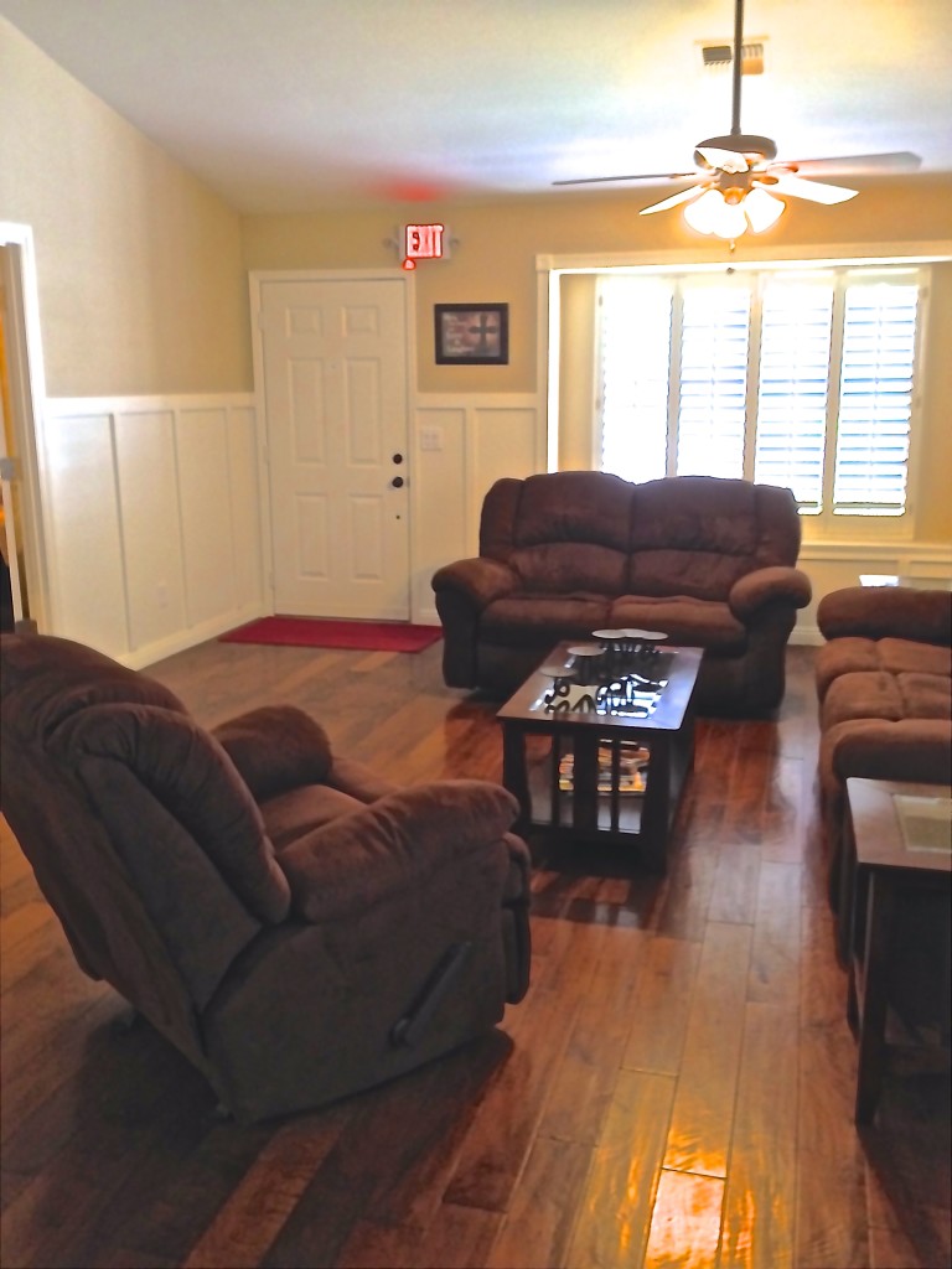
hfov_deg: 40.7
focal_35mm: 35
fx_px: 1283
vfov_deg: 52.6
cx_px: 476
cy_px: 634
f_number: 2.4
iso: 200
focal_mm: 4.28
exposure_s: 1/20
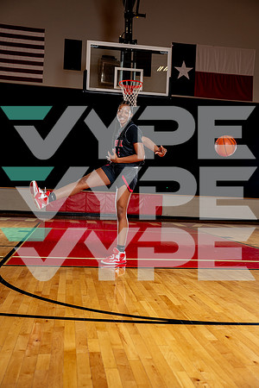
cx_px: 130
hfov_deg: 35.1
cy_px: 194
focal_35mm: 38
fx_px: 410
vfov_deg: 50.7
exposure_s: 1/250
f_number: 4
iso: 400
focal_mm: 38
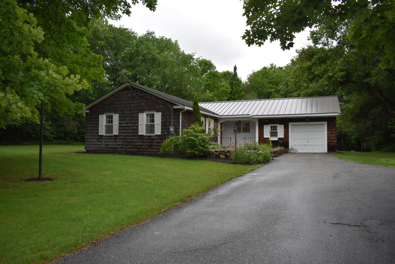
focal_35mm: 27
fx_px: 296
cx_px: 198
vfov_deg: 47.9
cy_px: 132
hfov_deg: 67.4
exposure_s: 1/200
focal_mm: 18
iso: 110
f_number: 5
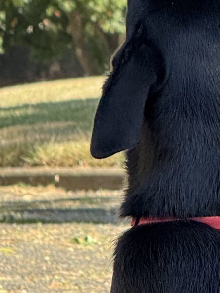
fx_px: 4398
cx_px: 236
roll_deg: +0.4
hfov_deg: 2.9
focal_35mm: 519
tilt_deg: +5.3
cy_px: -300
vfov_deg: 3.8
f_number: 2.8
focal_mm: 15.66
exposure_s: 1/213
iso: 50
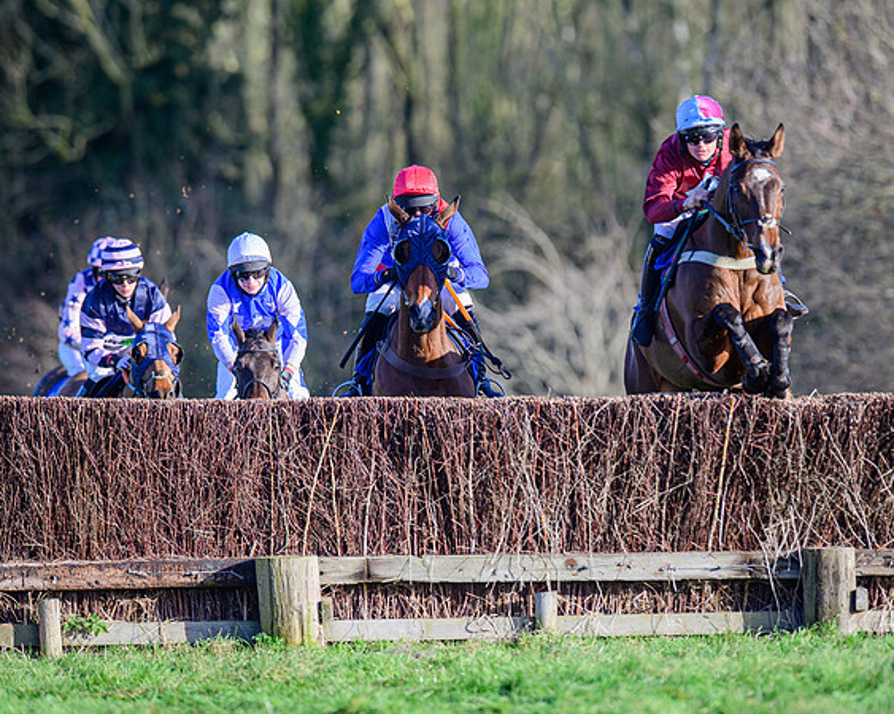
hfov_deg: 3.8
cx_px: 436
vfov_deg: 3.1
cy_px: 331
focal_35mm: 506
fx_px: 13386
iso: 400
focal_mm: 400
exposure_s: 1/2000
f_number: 5
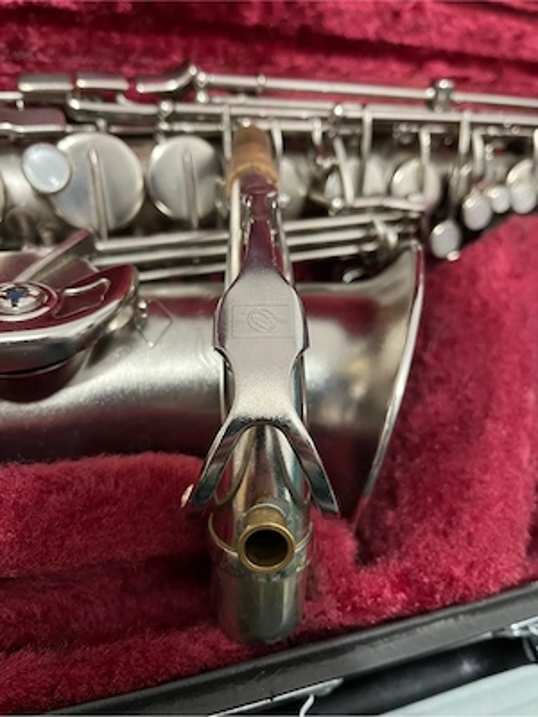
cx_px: 269
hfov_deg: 53.1
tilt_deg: -54.1
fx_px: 539
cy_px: 358
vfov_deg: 67.3
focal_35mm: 26
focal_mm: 5.1
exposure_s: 1/33
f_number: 1.6
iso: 400
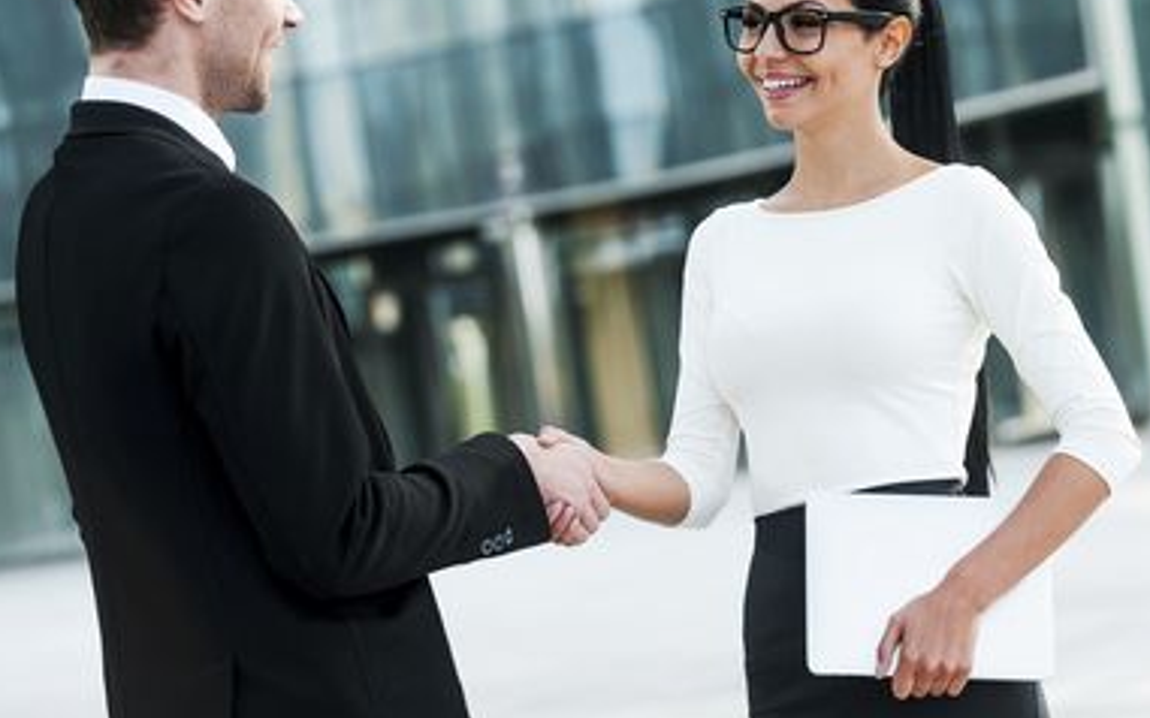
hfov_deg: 15.9
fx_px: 4105
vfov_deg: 10.0
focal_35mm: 131
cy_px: 261
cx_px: 640
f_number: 4.5
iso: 200
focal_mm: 98
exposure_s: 1/250
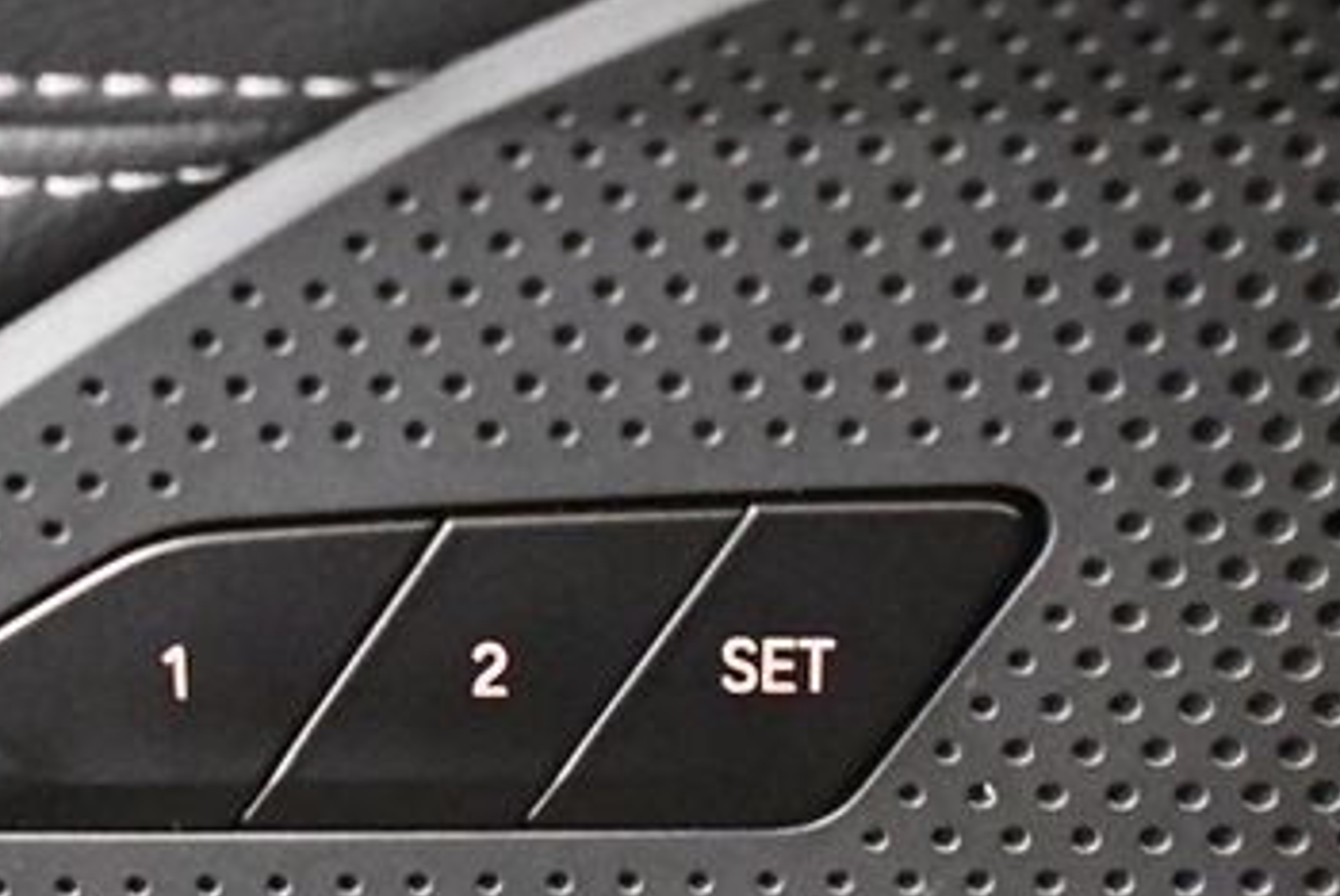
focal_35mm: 117
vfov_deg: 11.7
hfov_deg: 17.5
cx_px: 563
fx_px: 4358
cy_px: 689
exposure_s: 1/60
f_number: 4.5
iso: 12800
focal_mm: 32
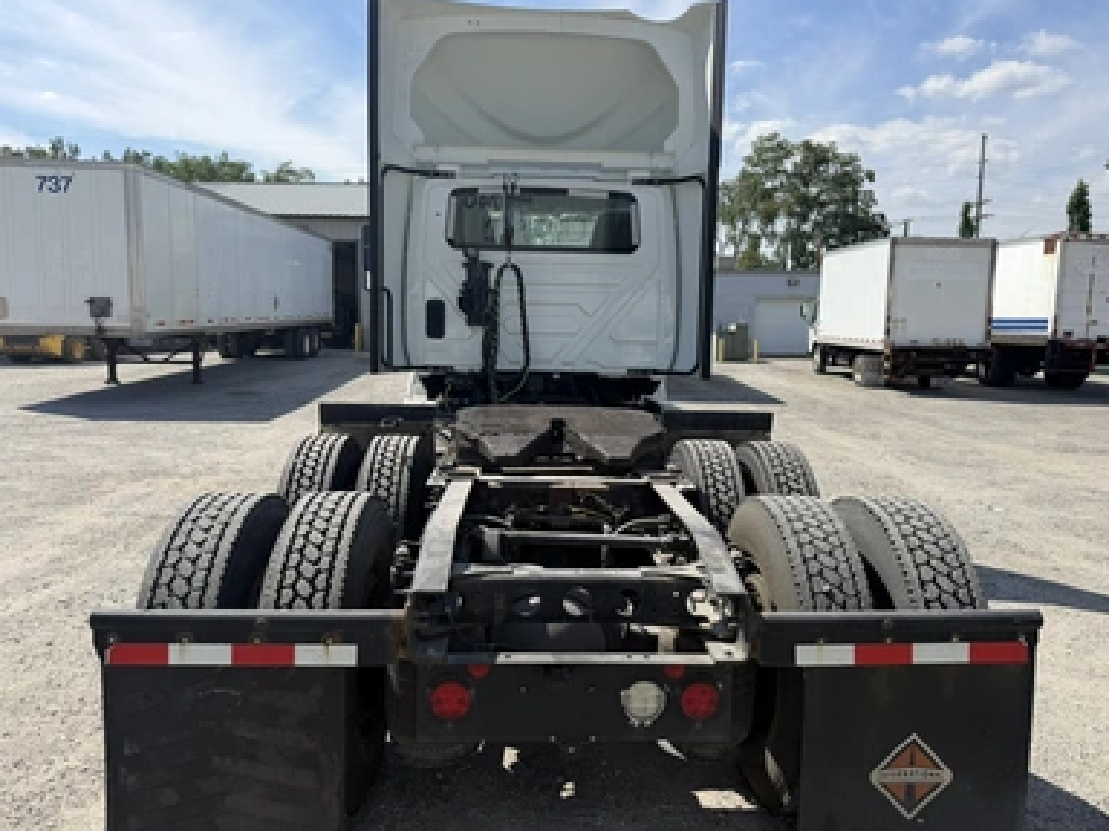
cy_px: 404
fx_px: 801
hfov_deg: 69.4
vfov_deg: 54.9
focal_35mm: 25
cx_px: 575
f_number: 1.78
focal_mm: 6.76
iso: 80
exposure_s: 1/5319
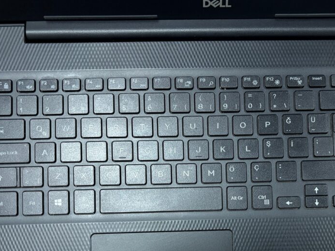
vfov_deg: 31.2
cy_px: 209
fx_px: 436
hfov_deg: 41.6
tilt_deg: -68.5
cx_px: 217
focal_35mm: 45
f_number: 1.6
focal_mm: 5.96
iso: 250
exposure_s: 1/50
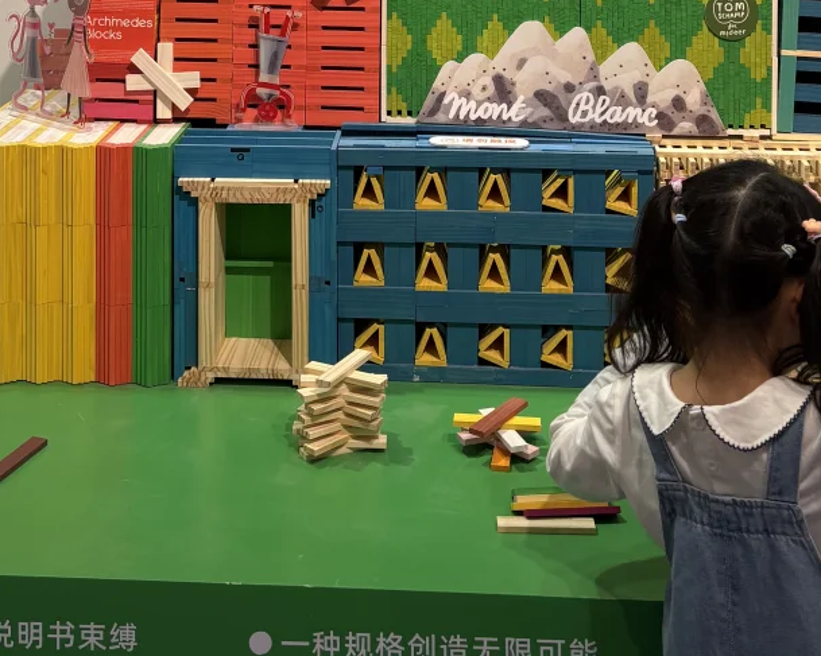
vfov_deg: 22.2
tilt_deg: +0.9
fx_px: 1458
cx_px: 373
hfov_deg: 31.4
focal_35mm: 60
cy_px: -245
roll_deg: +0.2
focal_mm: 5.96
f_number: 1.6
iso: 40
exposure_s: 1/187
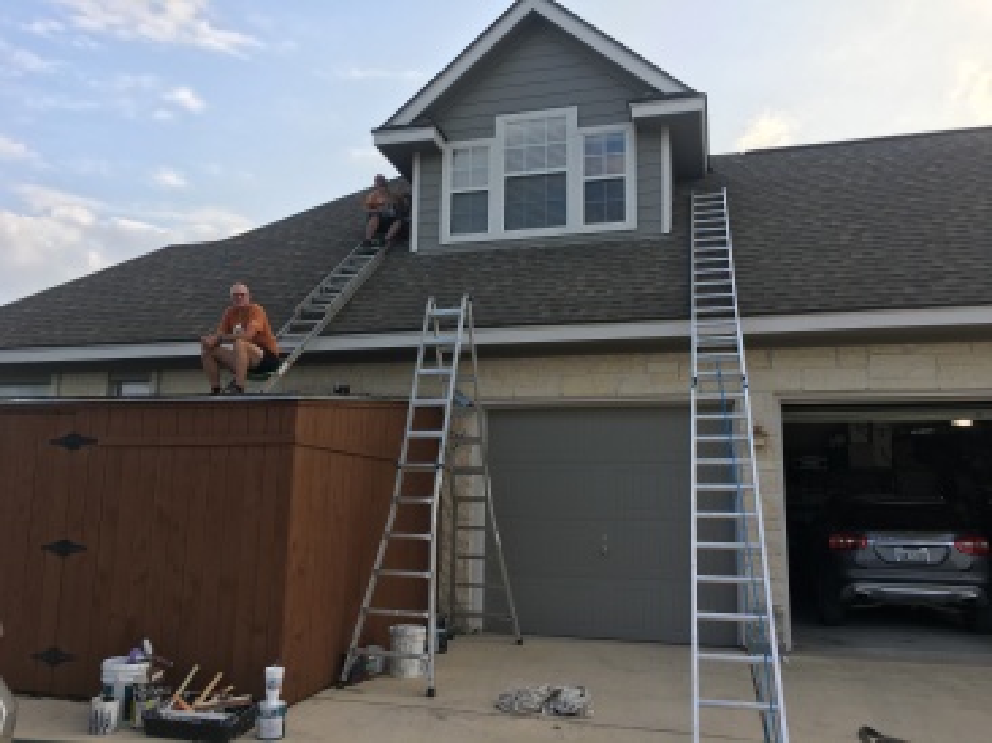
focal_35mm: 29
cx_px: 496
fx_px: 831
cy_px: 372
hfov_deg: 61.7
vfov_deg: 48.2
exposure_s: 1/587
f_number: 2.2
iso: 25
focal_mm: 4.15
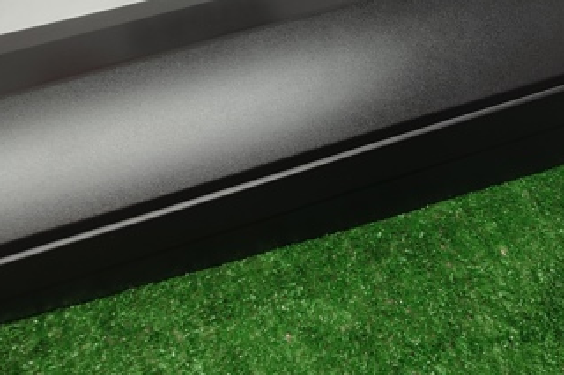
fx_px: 783
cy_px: 67
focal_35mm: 50
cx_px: 382
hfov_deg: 39.1
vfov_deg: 26.4
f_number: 1.89
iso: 206
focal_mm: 5.89
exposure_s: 1/33
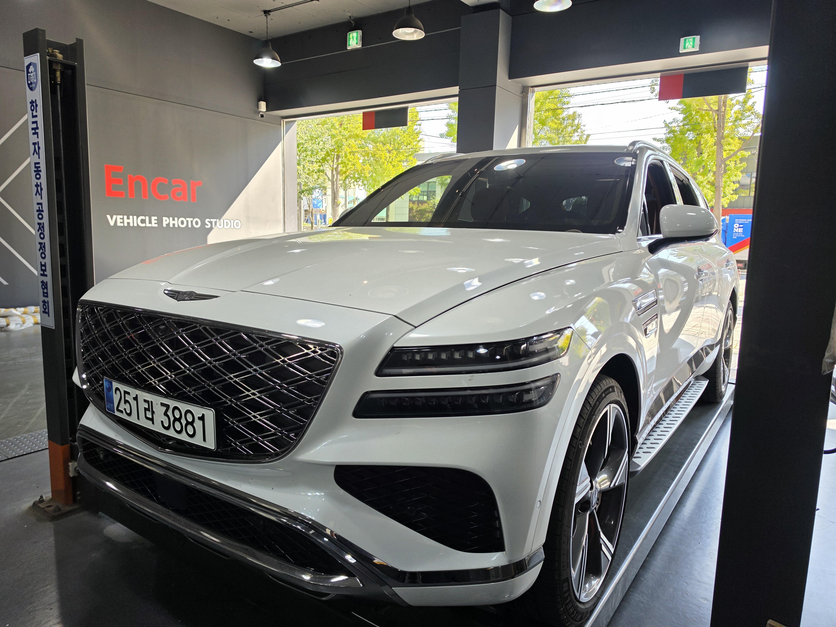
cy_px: 314
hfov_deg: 73.9
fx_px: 555
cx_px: 418
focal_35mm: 23
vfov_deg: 58.9
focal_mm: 6.5
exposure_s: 1/120
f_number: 1.4
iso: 20
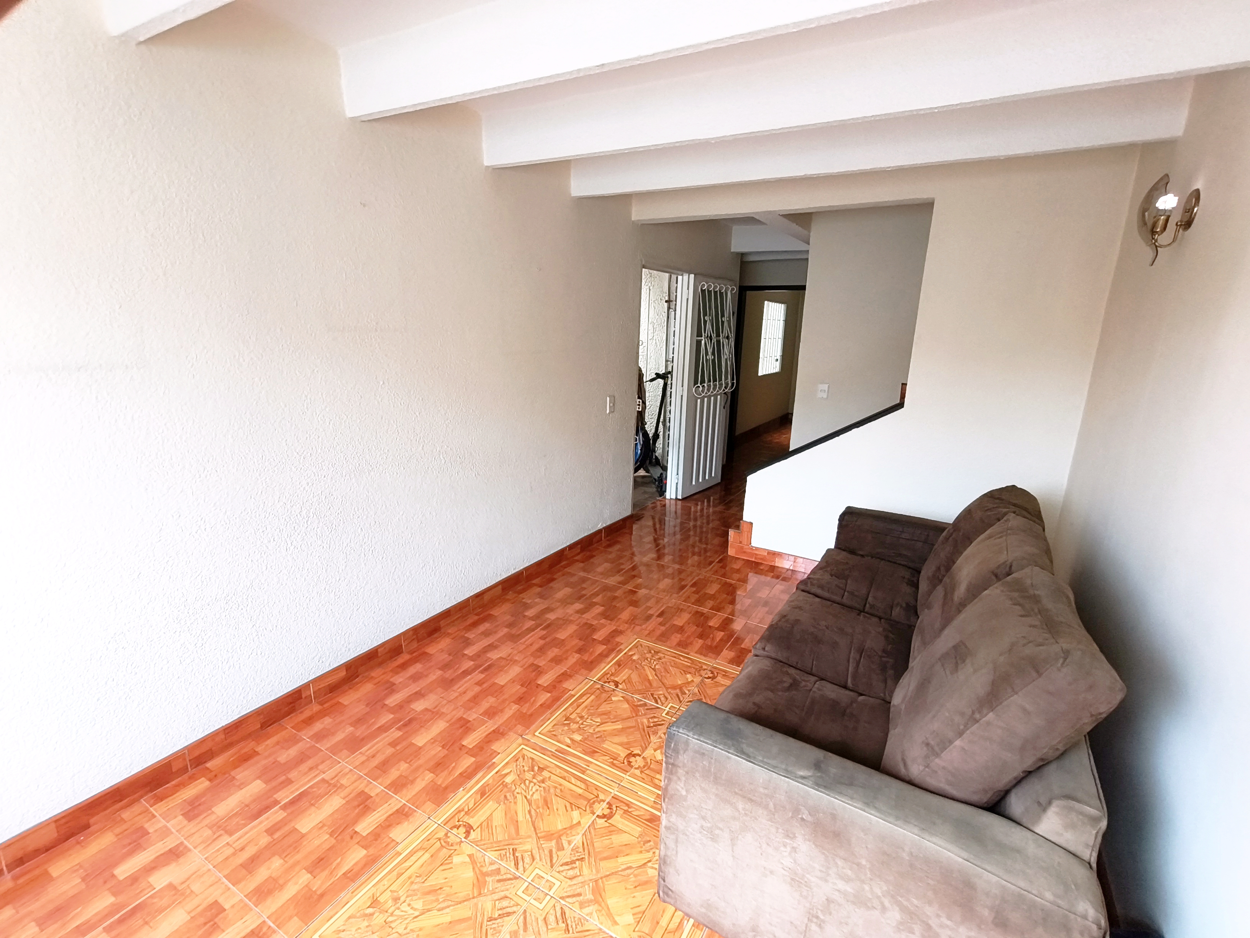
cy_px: 469
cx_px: 625
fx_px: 542
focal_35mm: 15
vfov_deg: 81.7
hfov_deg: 98.2
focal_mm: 1.67
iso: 125
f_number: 2.2
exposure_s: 1/60
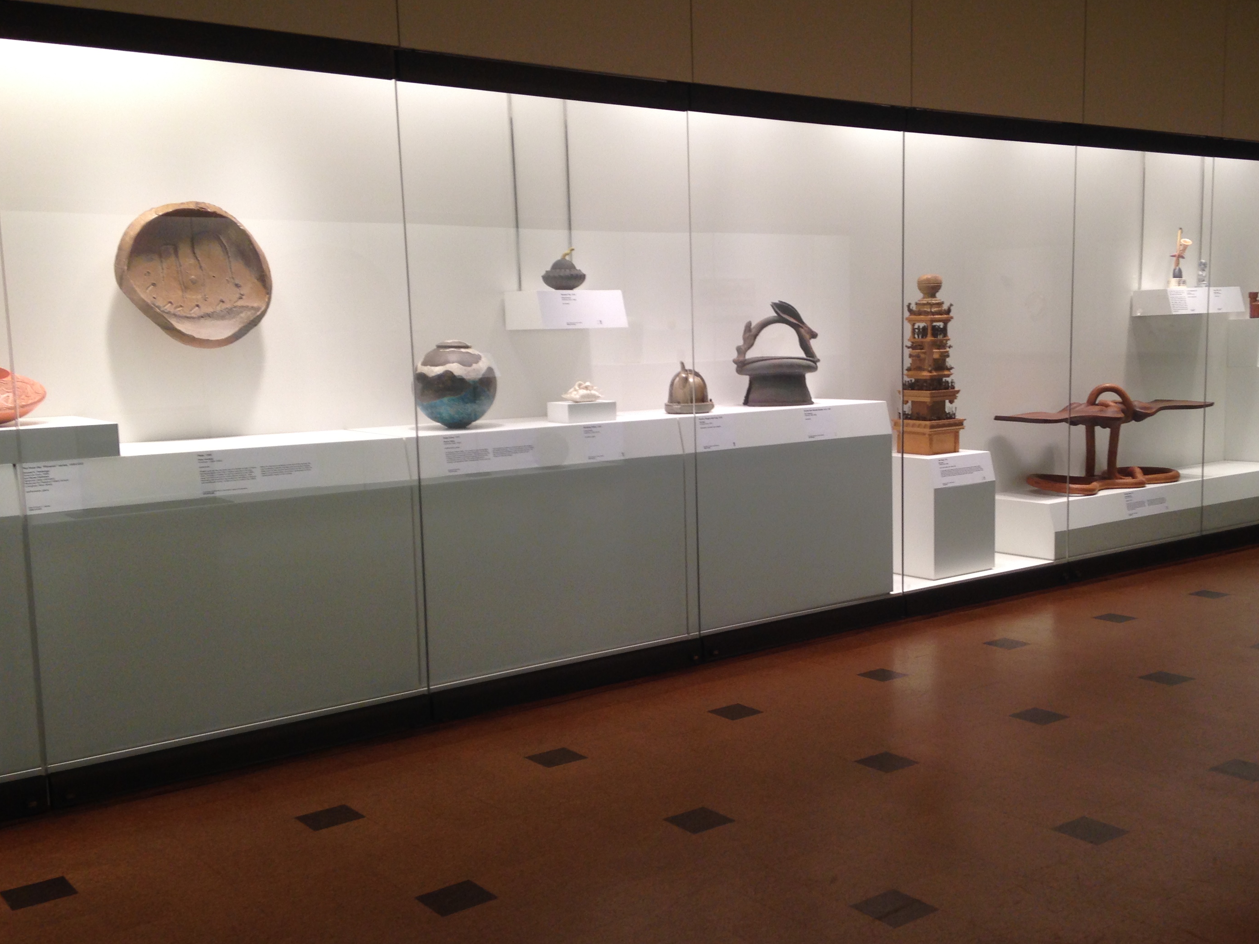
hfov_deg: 47.8
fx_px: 1418
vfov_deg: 36.8
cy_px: 504
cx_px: 710
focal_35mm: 39
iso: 64
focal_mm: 4.12
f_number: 2.4
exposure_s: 1/40
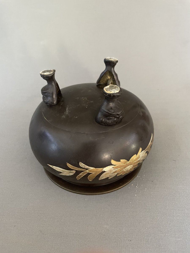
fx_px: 190
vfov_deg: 67.3
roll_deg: +1.0
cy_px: 126
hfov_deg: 53.1
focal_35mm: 26
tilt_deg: -37.8
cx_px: 95
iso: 500
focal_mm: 4.2
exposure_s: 1/42
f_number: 1.6
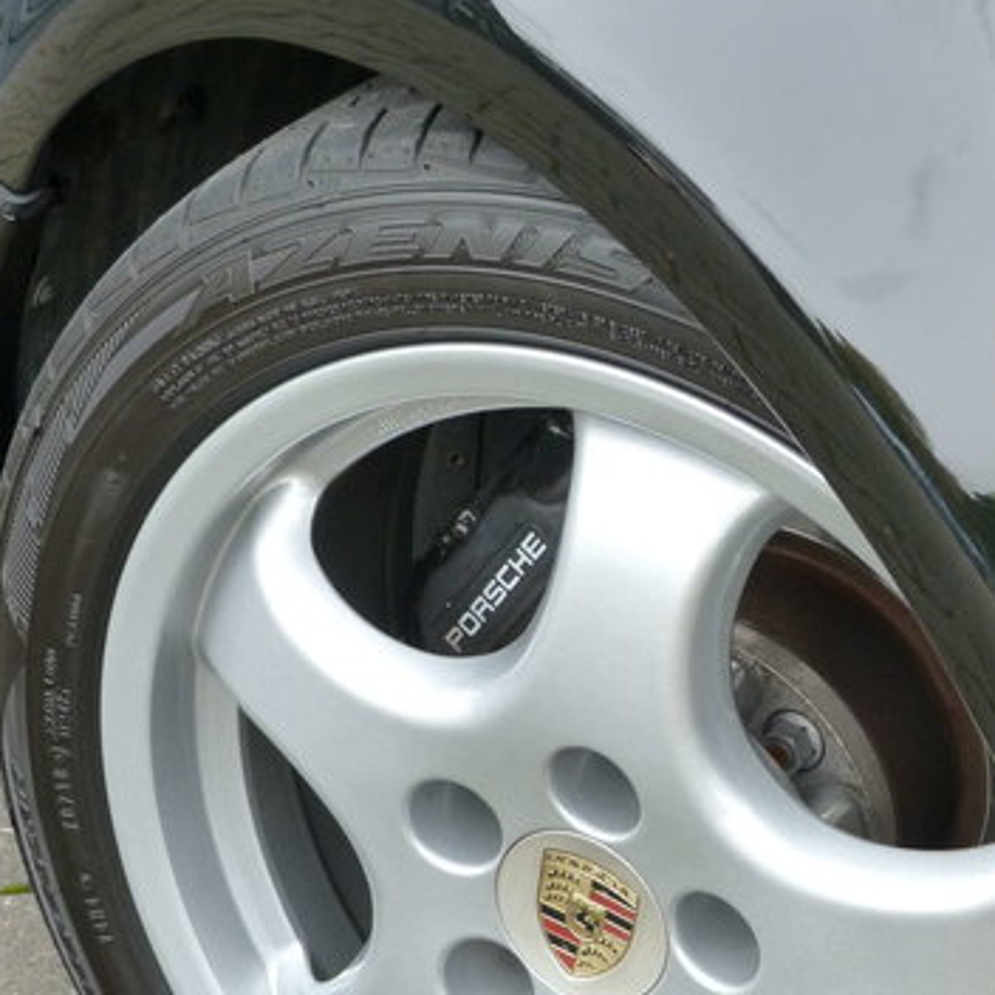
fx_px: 3642
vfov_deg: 15.5
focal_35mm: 112
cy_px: 656
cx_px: 718
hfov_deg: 15.5
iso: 160
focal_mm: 10.5
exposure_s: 1/60
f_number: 3.2
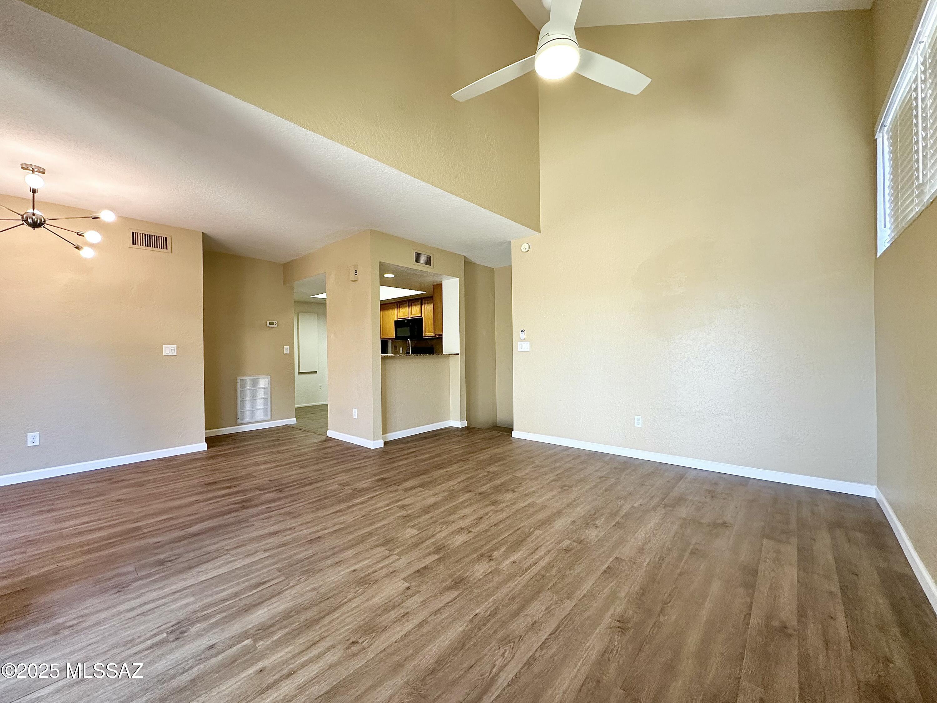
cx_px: 468
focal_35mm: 14
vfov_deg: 85.7
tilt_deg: -0.2
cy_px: 352
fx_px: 379
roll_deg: +1.0
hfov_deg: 102.1
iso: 200
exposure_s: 1/120
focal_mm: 2.22
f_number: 2.2
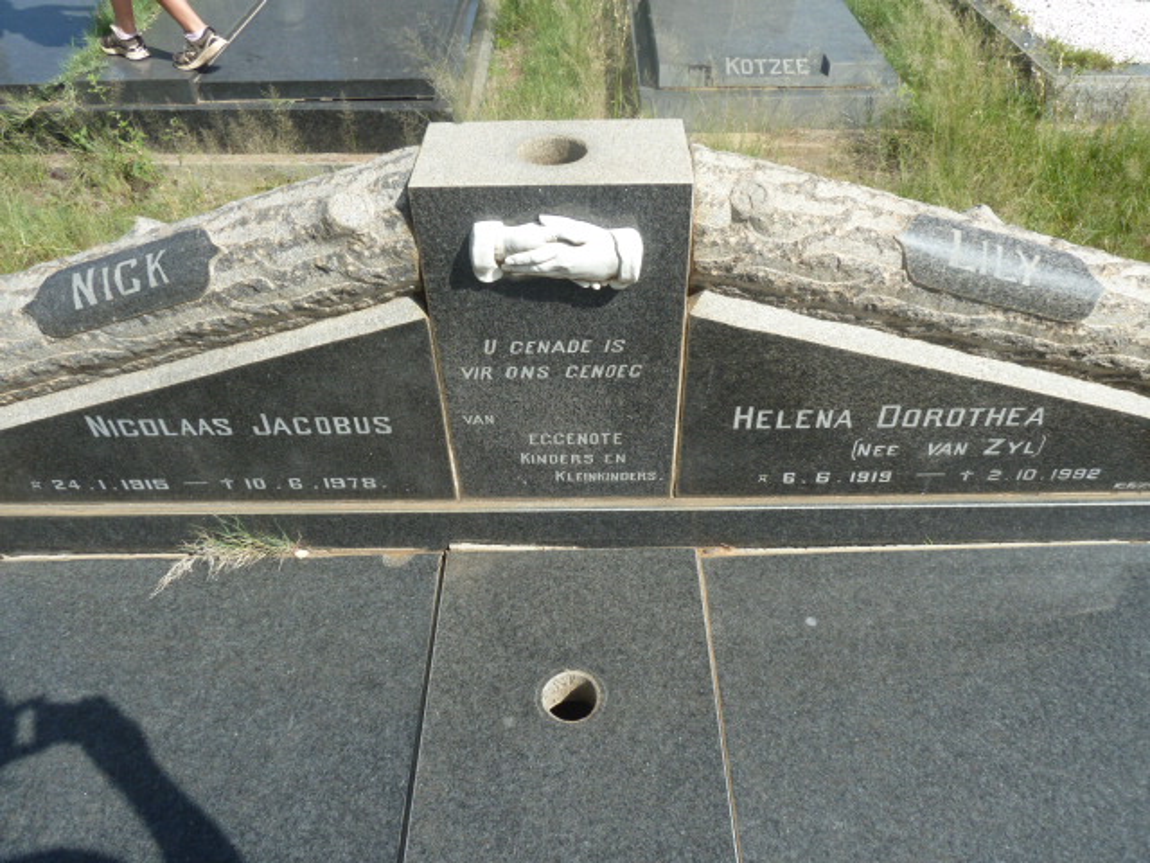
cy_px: 432
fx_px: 831
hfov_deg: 69.4
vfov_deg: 54.9
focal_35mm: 25
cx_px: 575
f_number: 4
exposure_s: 1/400
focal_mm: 4.1
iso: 80
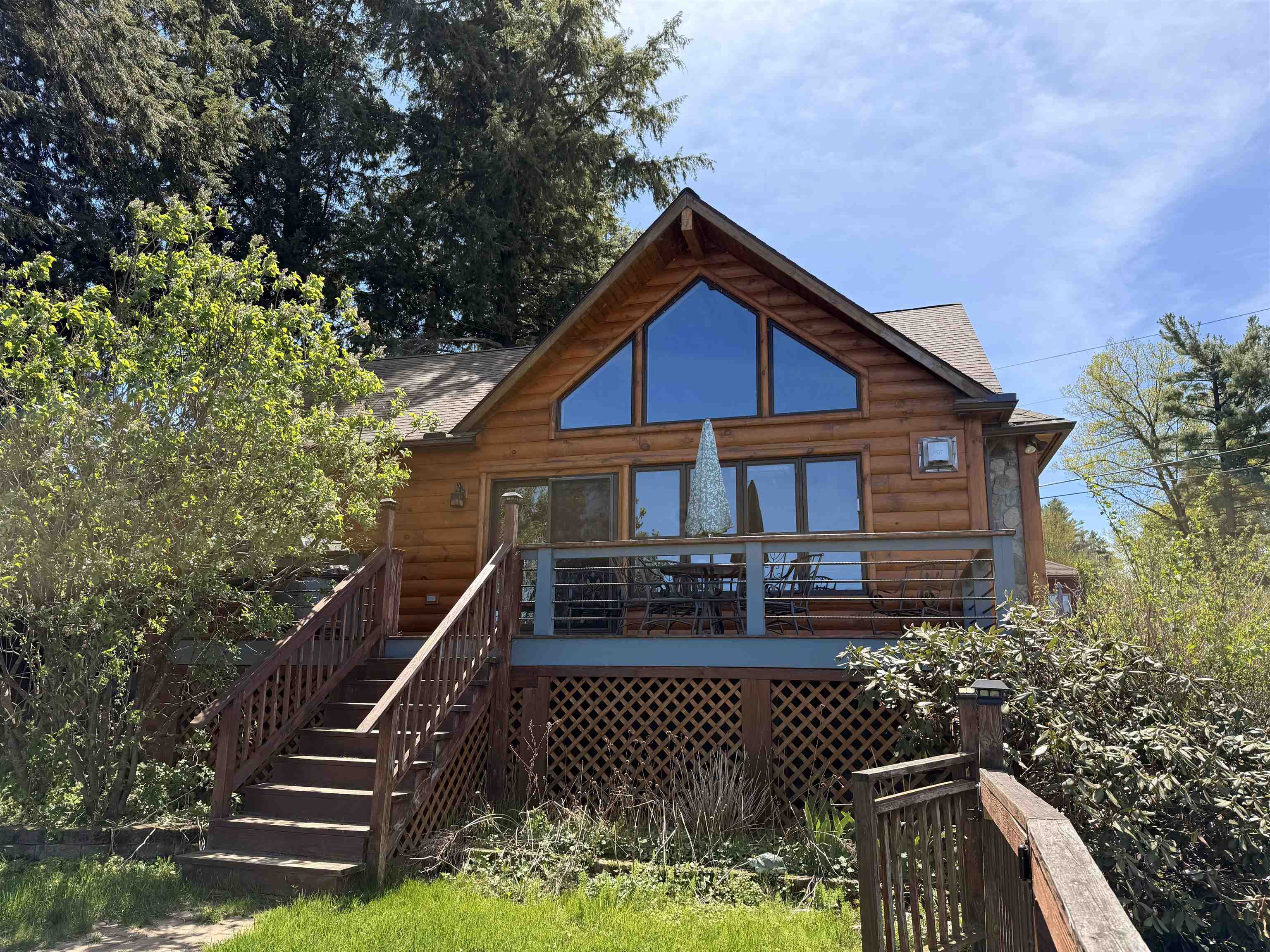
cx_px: 635
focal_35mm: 24
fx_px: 881
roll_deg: -0.6
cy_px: 476
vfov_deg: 56.8
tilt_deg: +13.4
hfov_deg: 71.6
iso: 80
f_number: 1.78
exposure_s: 1/2299
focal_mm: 6.76
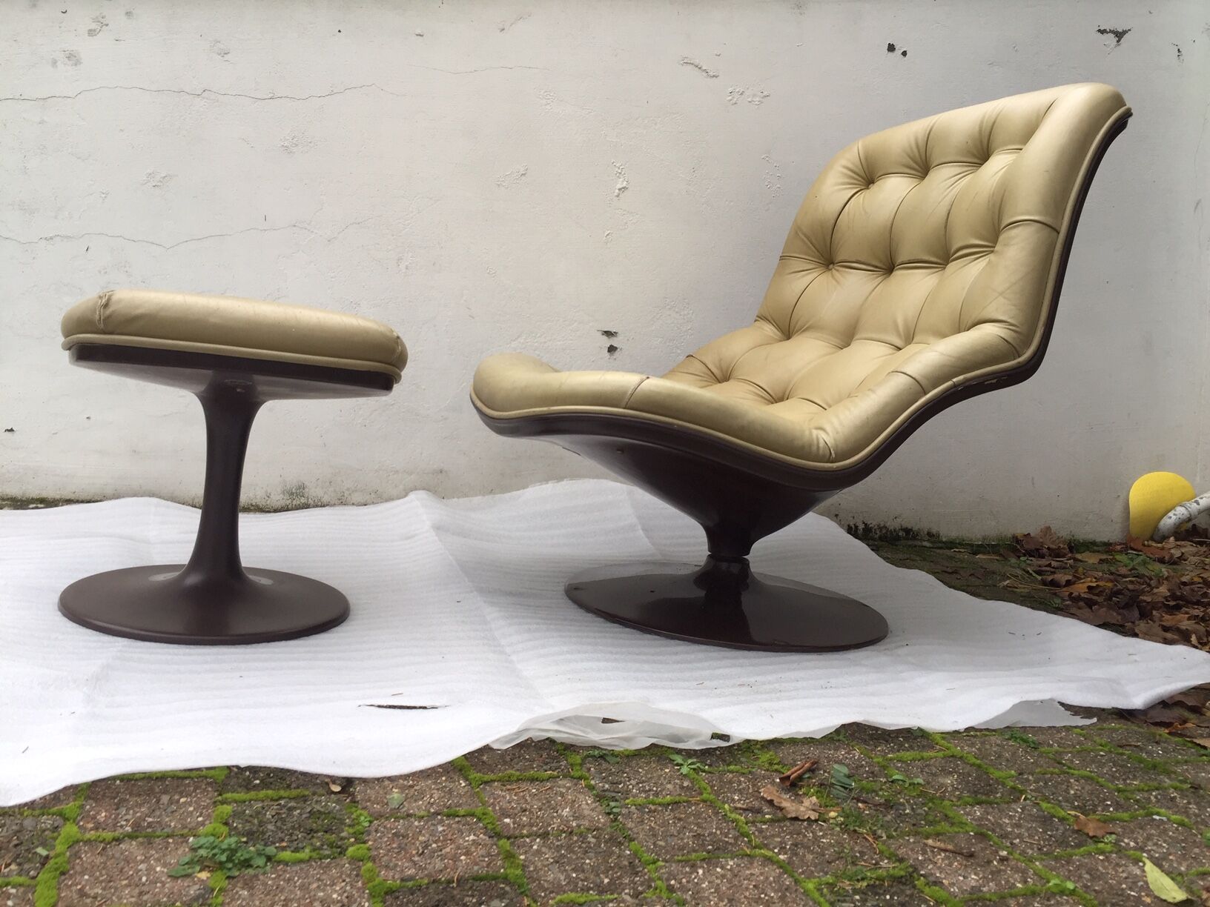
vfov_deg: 48.2
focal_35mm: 29
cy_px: 454
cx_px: 605
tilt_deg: -8.6
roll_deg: +1.9
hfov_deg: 61.7
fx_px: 1014
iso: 32
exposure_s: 1/100
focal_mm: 4.15
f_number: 2.2
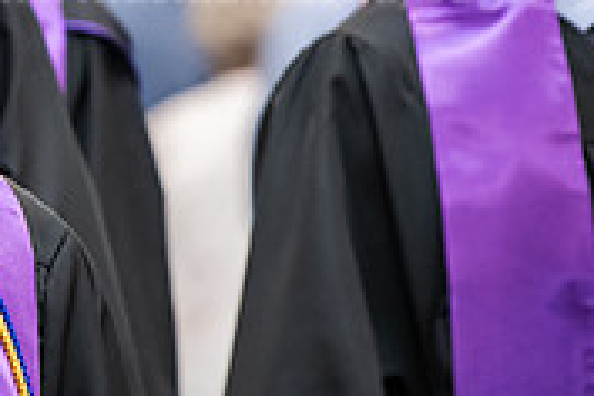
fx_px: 10279
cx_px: -158
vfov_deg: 2.2
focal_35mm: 623
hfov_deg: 3.3
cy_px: 59
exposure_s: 1/200
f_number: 3.2
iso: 2500
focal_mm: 190
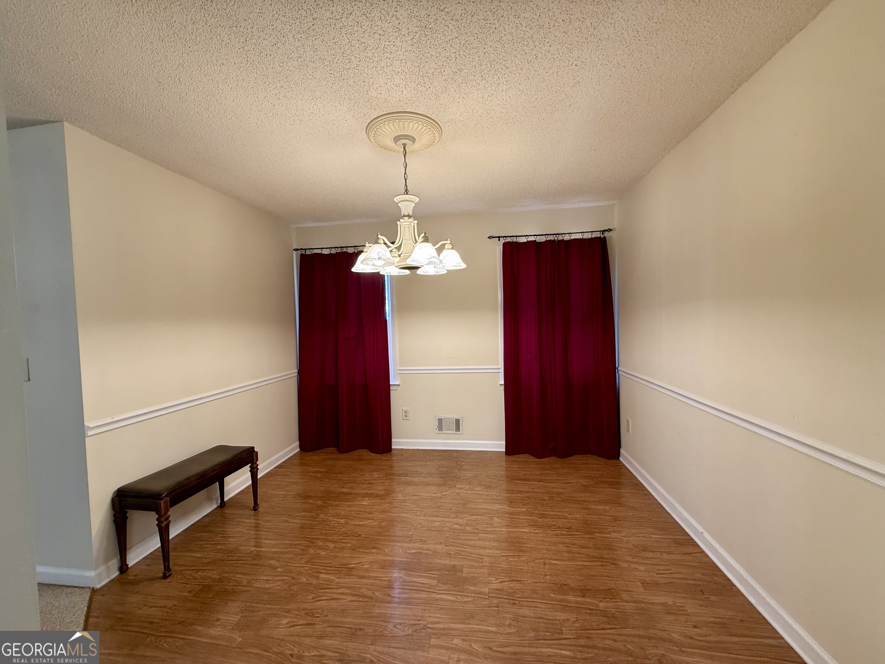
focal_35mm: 14
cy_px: 332
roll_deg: +1.6
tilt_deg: -1.9
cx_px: 442
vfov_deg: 85.7
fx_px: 358
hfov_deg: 102.1
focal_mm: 2.22
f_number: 2.2
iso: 200
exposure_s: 1/60
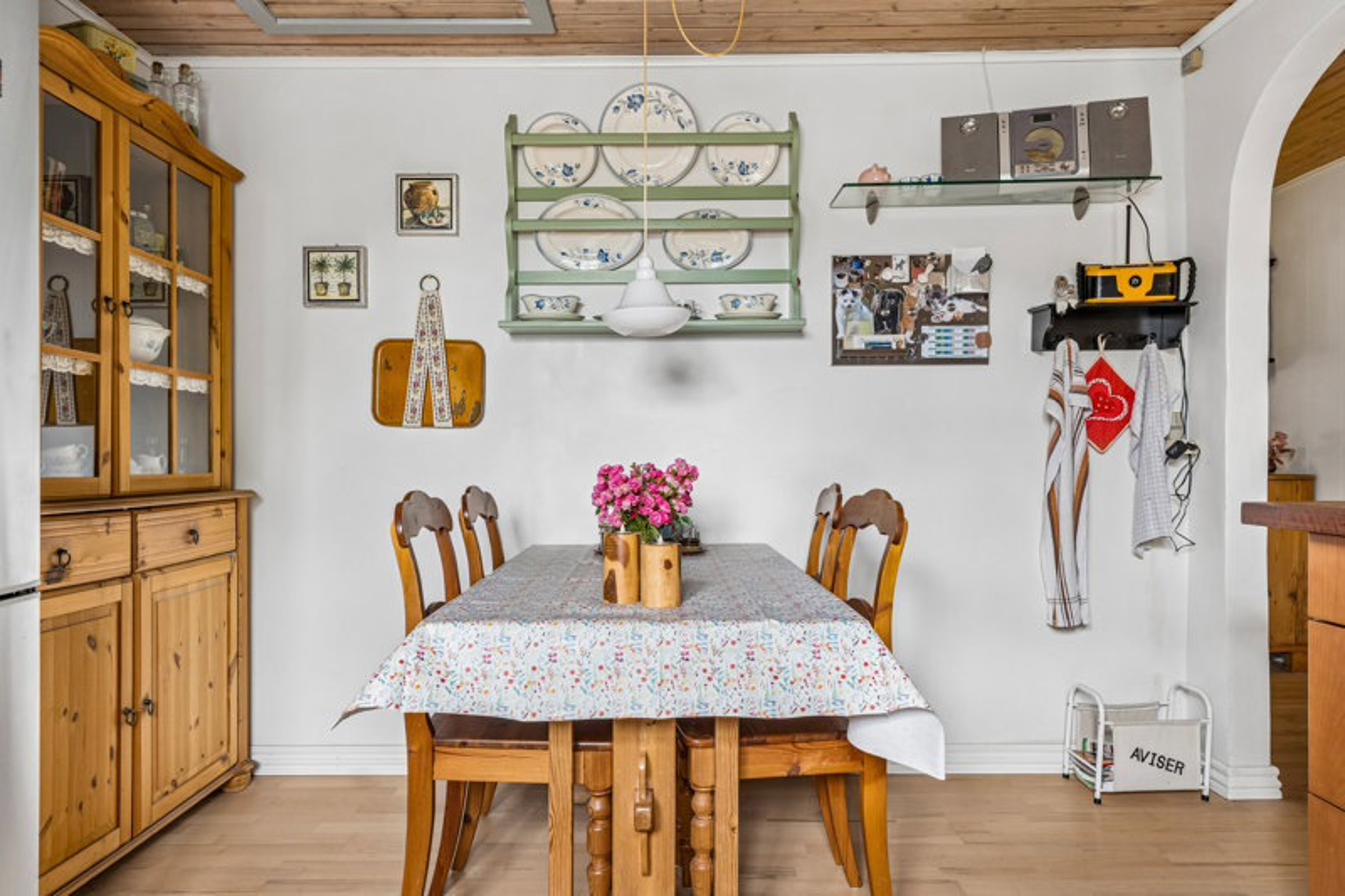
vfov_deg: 54.6
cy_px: 448
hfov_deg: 75.5
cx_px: 672
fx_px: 868
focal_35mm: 23
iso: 200
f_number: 8
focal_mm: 15.5
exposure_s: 1/8
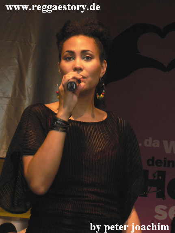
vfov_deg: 13.8
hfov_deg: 10.4
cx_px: 88
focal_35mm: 143
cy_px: 116
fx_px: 964
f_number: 3.3
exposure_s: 1/60
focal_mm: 24.6
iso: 300
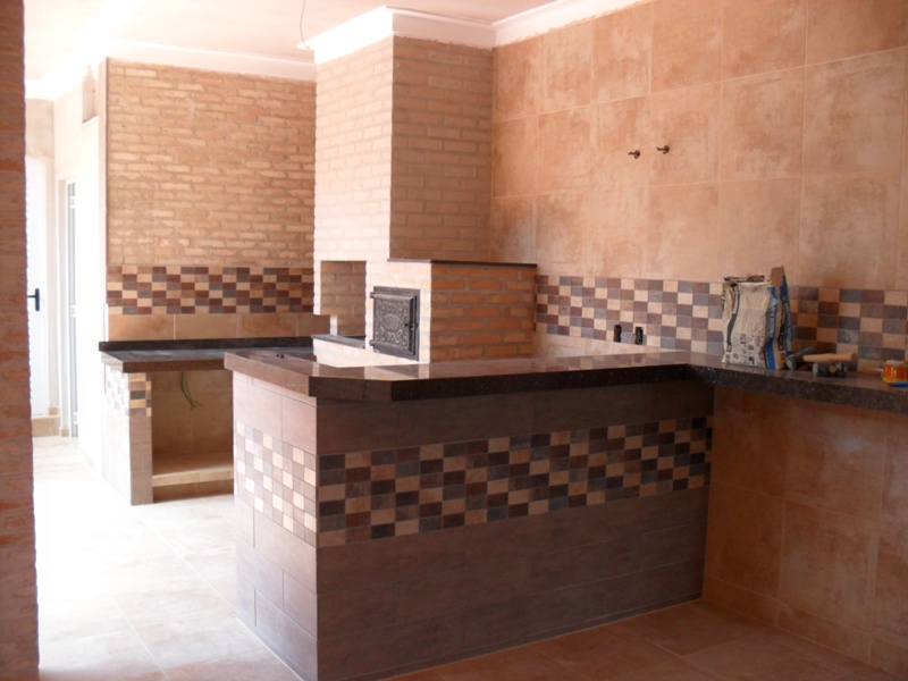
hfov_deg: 52.6
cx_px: 454
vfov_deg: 40.7
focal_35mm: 35
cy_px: 340
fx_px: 918
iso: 80
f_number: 3
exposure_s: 1/60
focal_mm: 6.3
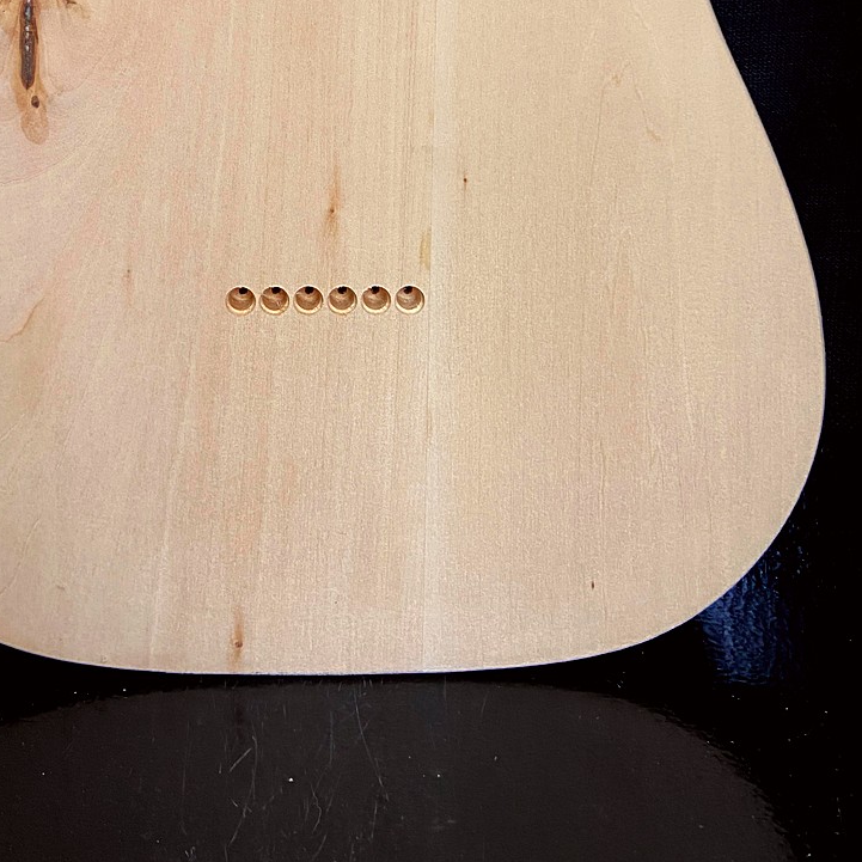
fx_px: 1268
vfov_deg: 34.7
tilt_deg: -8.7
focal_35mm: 45
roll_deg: +1.3
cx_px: 331
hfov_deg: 37.4
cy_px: 33
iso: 125
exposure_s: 1/60
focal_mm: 4.25
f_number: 1.8
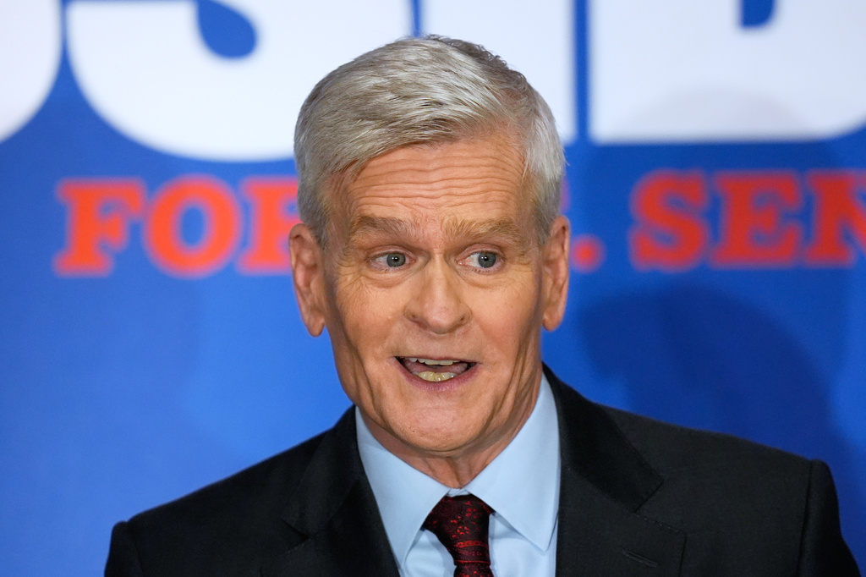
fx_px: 14428
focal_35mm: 600
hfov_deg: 3.4
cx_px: 433
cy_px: 288
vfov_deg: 2.3
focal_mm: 400
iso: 3200
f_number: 2.8
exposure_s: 1/1000
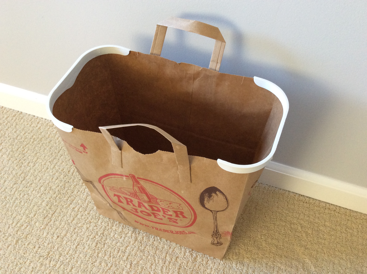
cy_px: 137
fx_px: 339
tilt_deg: -53.0
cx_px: 184
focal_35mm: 32
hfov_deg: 56.9
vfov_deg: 44.1
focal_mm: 3.3
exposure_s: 1/24
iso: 125
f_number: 2.4
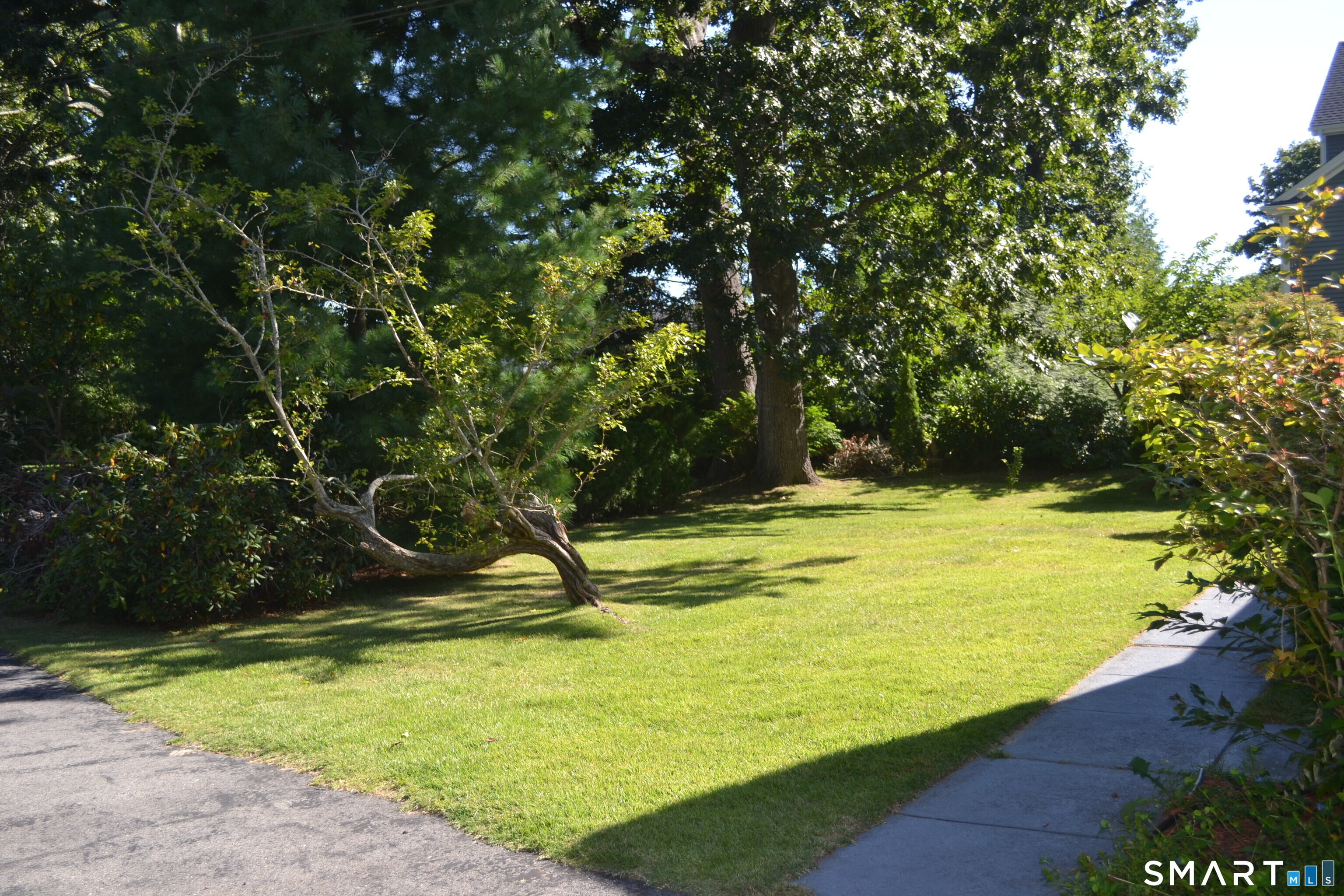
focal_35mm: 36
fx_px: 1344
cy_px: 448
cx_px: 672
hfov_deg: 53.1
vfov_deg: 36.9
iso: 100
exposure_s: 1/200
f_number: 4.5
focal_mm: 24
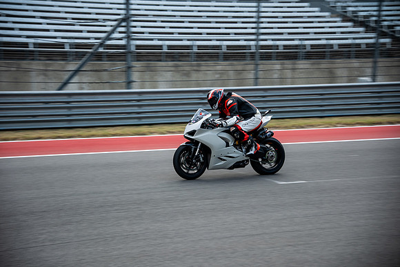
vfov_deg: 16.5
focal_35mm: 83
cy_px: 134
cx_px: 200
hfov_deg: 24.5
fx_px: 922
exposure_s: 1/640
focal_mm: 55
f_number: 2.8
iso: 200
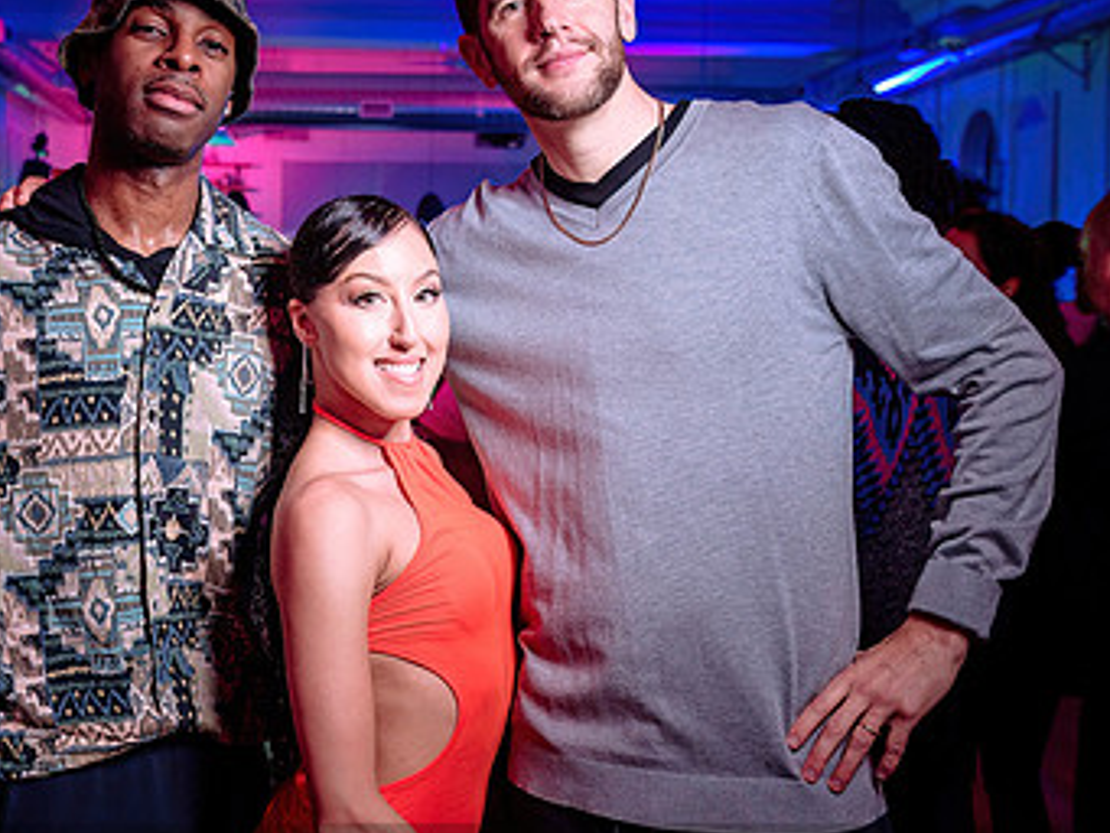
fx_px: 1668
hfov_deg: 36.4
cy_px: 382
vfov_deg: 28.0
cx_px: 368
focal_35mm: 52
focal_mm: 26
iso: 800
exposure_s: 1/60
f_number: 3.5
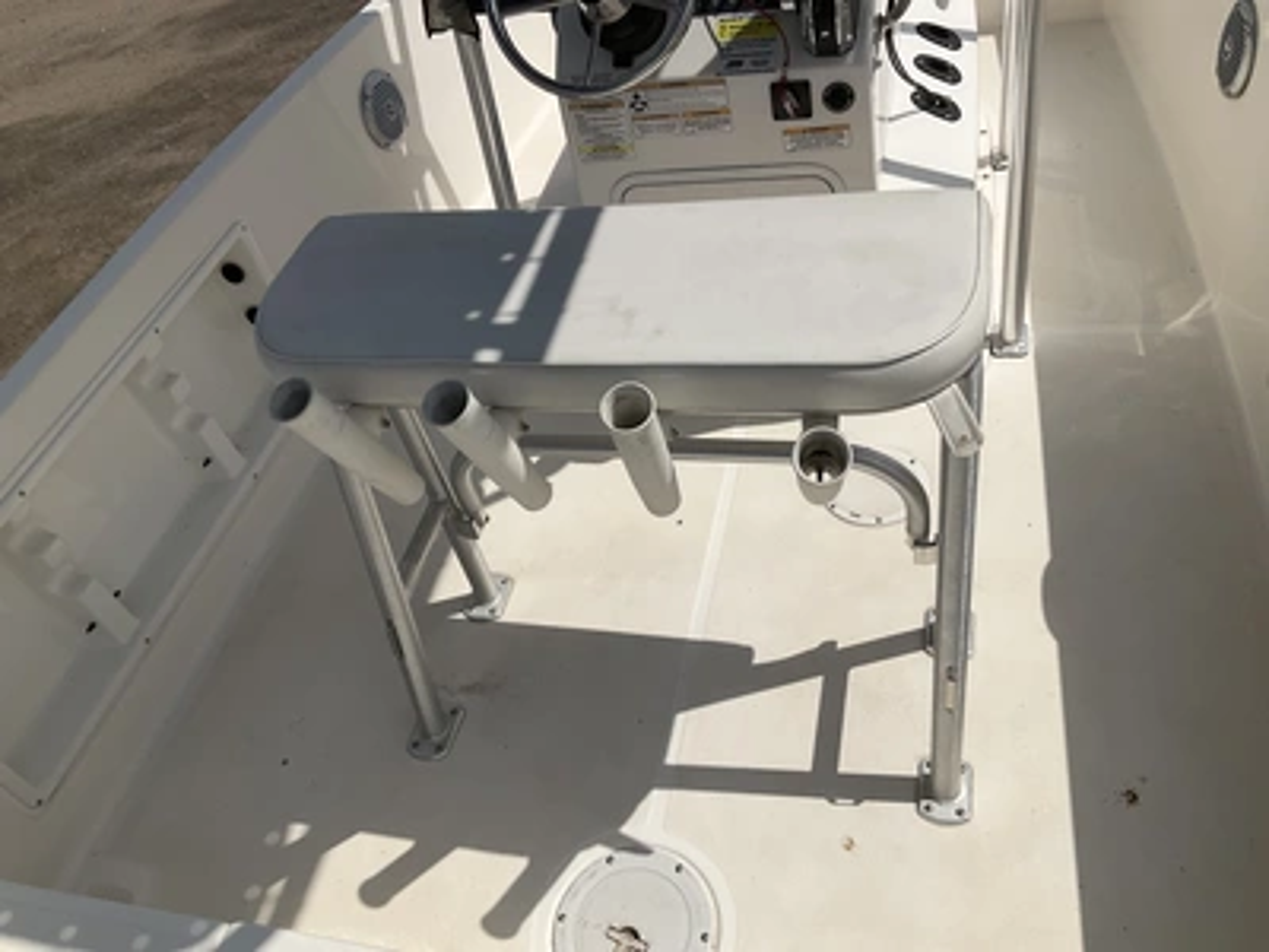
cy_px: 476
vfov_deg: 48.2
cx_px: 634
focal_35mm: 29
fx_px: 1063
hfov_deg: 61.7
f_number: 1.8
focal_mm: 3
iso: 25
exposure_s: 1/8621
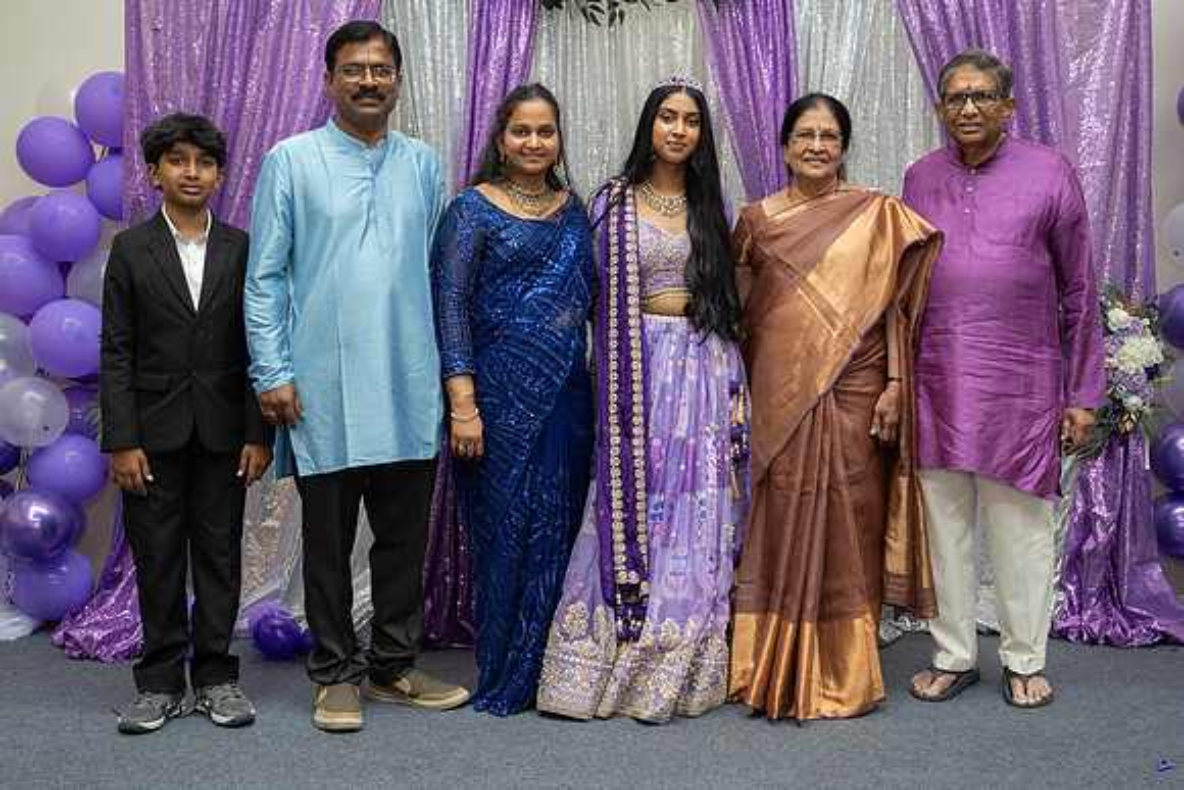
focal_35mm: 43
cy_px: 395
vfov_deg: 31.1
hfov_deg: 45.3
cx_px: 592
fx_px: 1418
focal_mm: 41
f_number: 3.5
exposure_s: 1/160
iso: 640
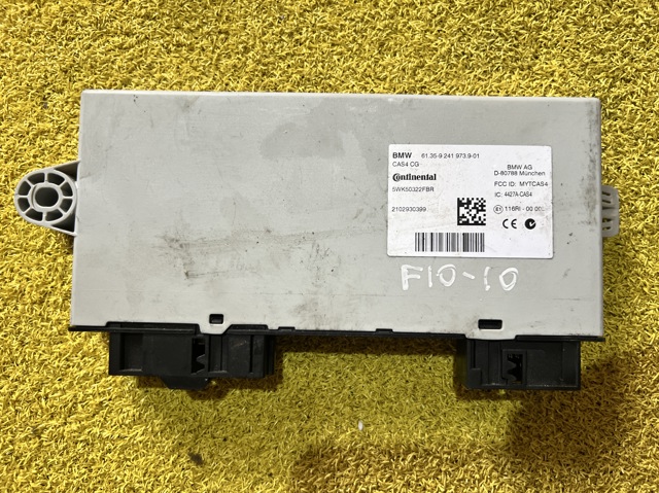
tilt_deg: -87.6
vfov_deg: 53.0
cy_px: 246
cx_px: 330
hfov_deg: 67.3
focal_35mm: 26
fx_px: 495
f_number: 1.5
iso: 100
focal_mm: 5.7
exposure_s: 1/100
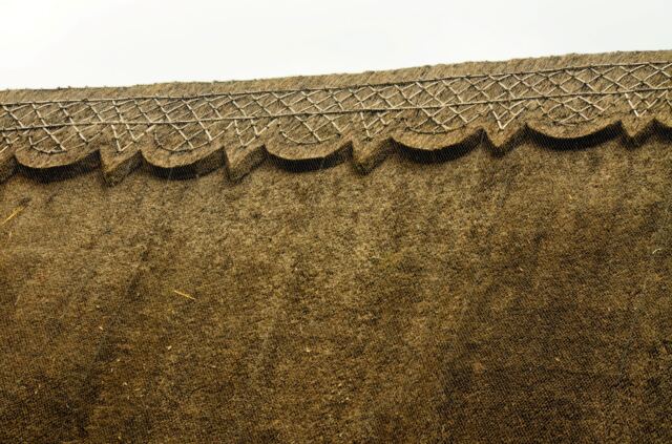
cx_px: 336
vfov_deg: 8.7
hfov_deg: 13.1
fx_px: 2932
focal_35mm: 158
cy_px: 222
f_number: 18
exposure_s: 1/60
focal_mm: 105
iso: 200
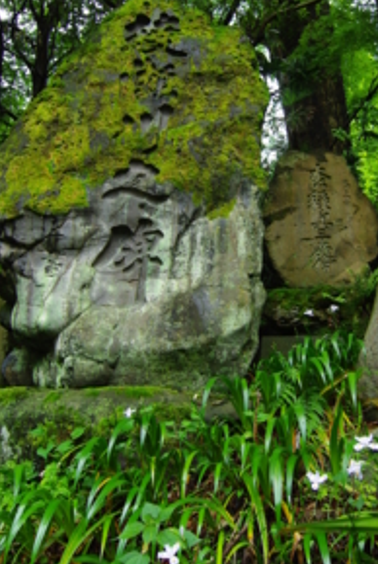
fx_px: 439
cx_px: 252
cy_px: 221
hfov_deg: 45.9
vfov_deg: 64.6
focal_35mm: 28
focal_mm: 12
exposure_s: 1/40
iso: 200
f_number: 6.3
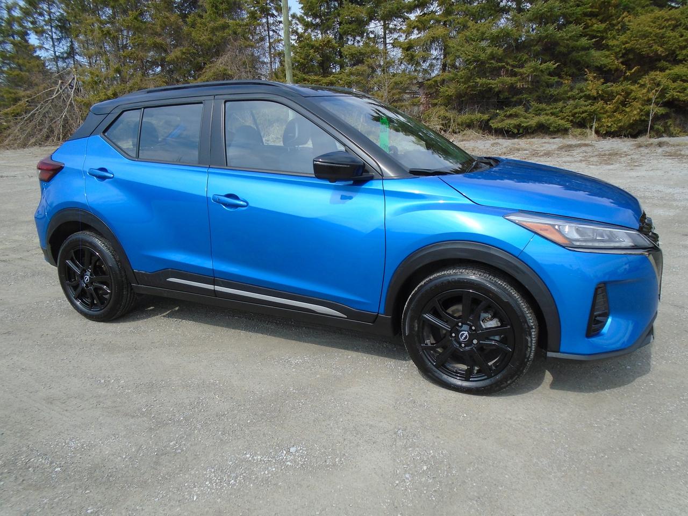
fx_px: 517
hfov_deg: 67.3
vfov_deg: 53.1
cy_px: 258
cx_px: 344
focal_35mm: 26
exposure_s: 1/1000
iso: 100
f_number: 3.2
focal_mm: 4.6
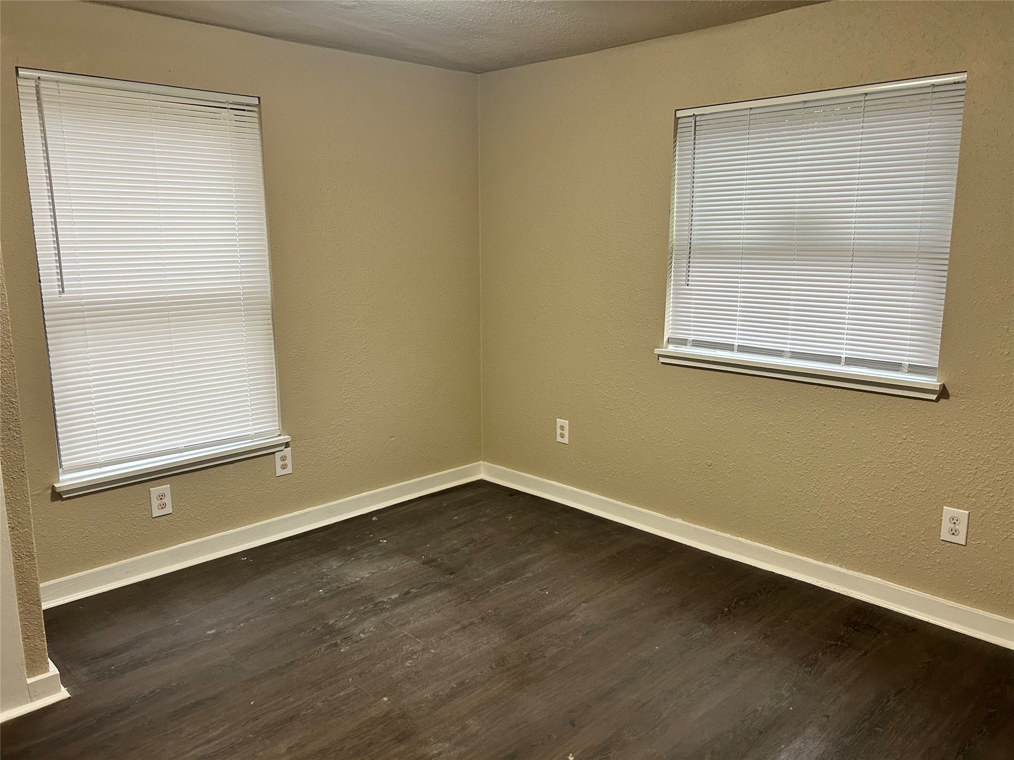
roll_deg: +0.4
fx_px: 762
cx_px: 507
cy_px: 380
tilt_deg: -11.0
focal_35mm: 26
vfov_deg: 53.1
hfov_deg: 67.3
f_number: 1.5
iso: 160
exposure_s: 1/60
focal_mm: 5.7
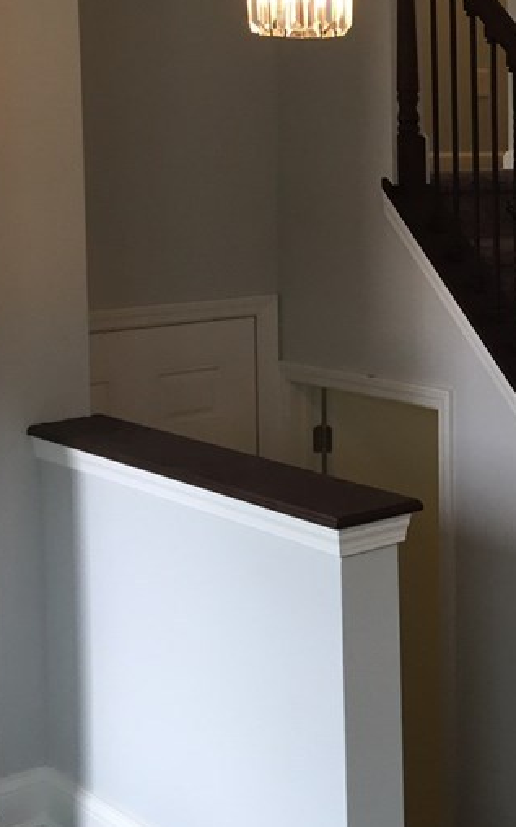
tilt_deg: -3.4
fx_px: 1397
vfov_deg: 32.5
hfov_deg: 19.4
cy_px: 223
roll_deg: -0.4
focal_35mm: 62
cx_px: 656
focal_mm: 4.15
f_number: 2.2
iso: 32
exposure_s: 1/30
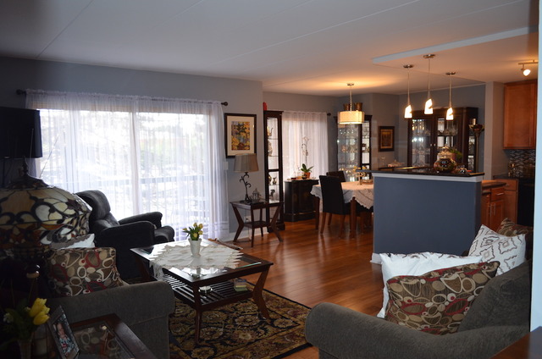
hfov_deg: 67.5
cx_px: 271
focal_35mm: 27
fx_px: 406
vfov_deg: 47.7
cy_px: 180
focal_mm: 18
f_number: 3.5
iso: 450
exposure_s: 1/60
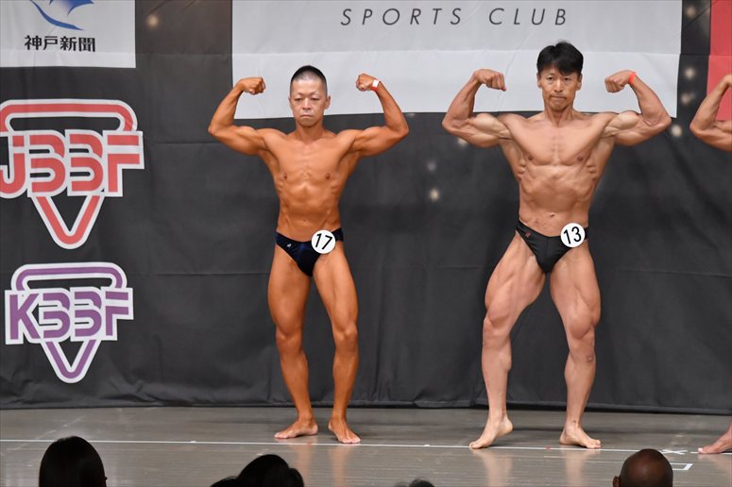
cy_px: 244
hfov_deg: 9.5
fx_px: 4410
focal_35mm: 217
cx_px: 366
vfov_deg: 6.3
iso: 5000
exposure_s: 1/400
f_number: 5.6
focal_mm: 145
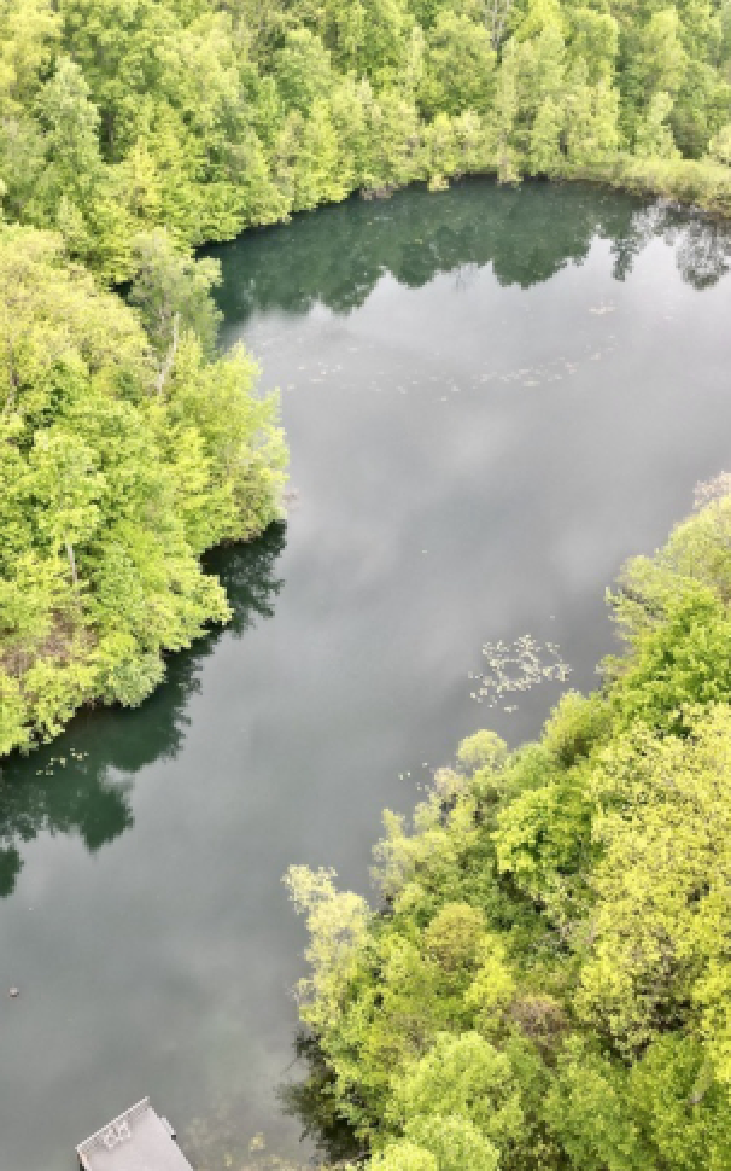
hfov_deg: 35.9
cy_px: 572
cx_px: 242
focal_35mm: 35
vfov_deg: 55.3
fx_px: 1116
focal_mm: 6.72
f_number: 1.7
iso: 210
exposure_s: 1/15
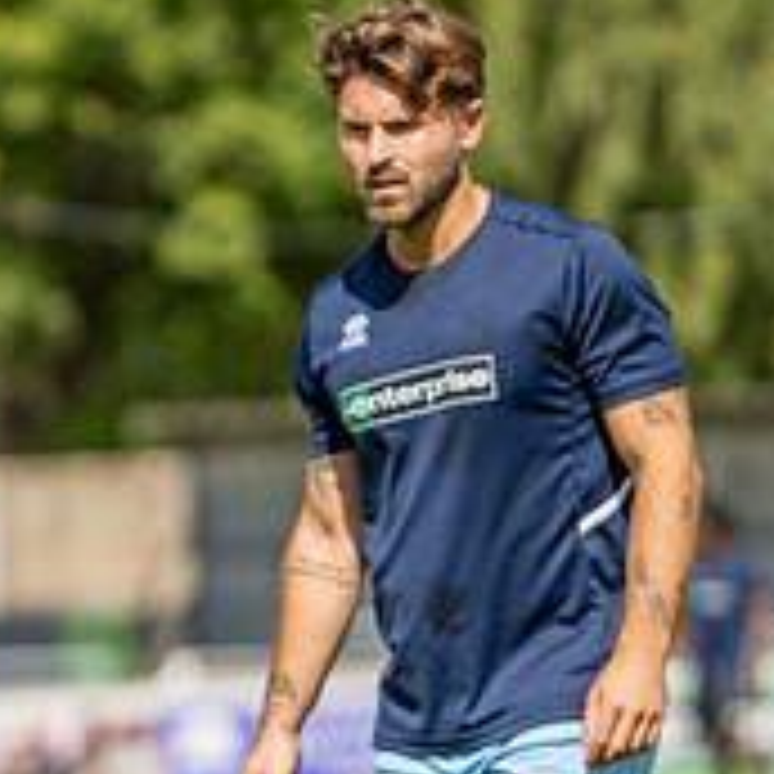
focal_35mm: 423
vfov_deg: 4.1
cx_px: -88
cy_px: 783
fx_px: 10701
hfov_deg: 4.1
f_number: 1.6
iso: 64
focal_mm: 85
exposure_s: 1/6400
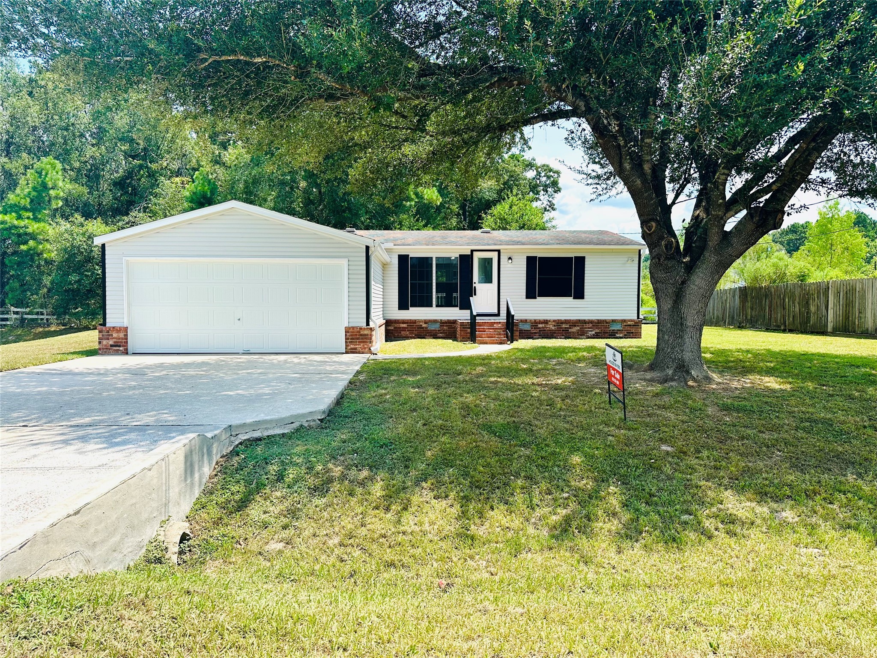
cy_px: 329
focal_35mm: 24
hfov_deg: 71.6
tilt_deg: -2.7
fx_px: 608
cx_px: 438
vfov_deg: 56.8
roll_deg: -0.4
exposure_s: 1/2155
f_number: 1.78
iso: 80
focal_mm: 6.86
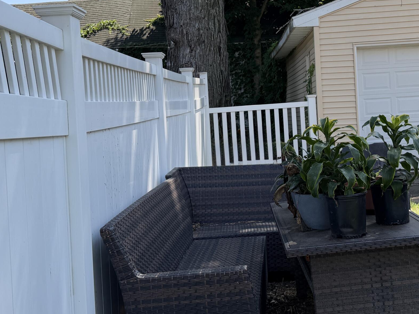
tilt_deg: -0.2
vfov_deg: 31.4
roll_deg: +4.0
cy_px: 114
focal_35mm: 46
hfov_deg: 40.9
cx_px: 268
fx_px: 557
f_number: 1.78
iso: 100
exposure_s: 1/2000
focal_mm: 6.76
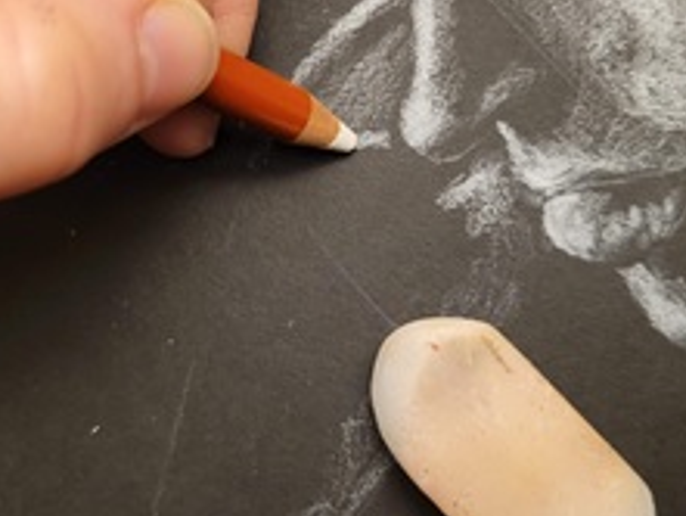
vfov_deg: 30.8
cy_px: 211
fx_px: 932
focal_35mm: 47
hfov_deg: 40.4
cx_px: 357
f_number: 1.8
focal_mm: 5.4
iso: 640
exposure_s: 1/24
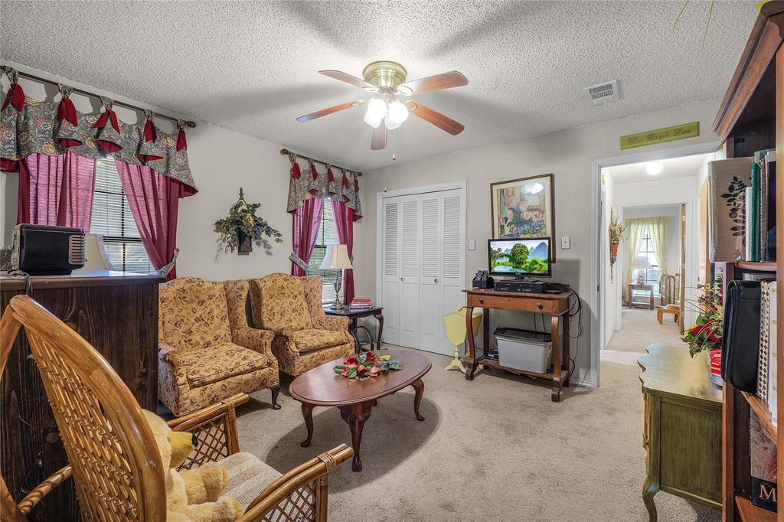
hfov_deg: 100.4
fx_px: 327
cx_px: 392
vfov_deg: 77.3
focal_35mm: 15
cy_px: 261
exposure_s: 2.5
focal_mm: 10
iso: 200
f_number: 10
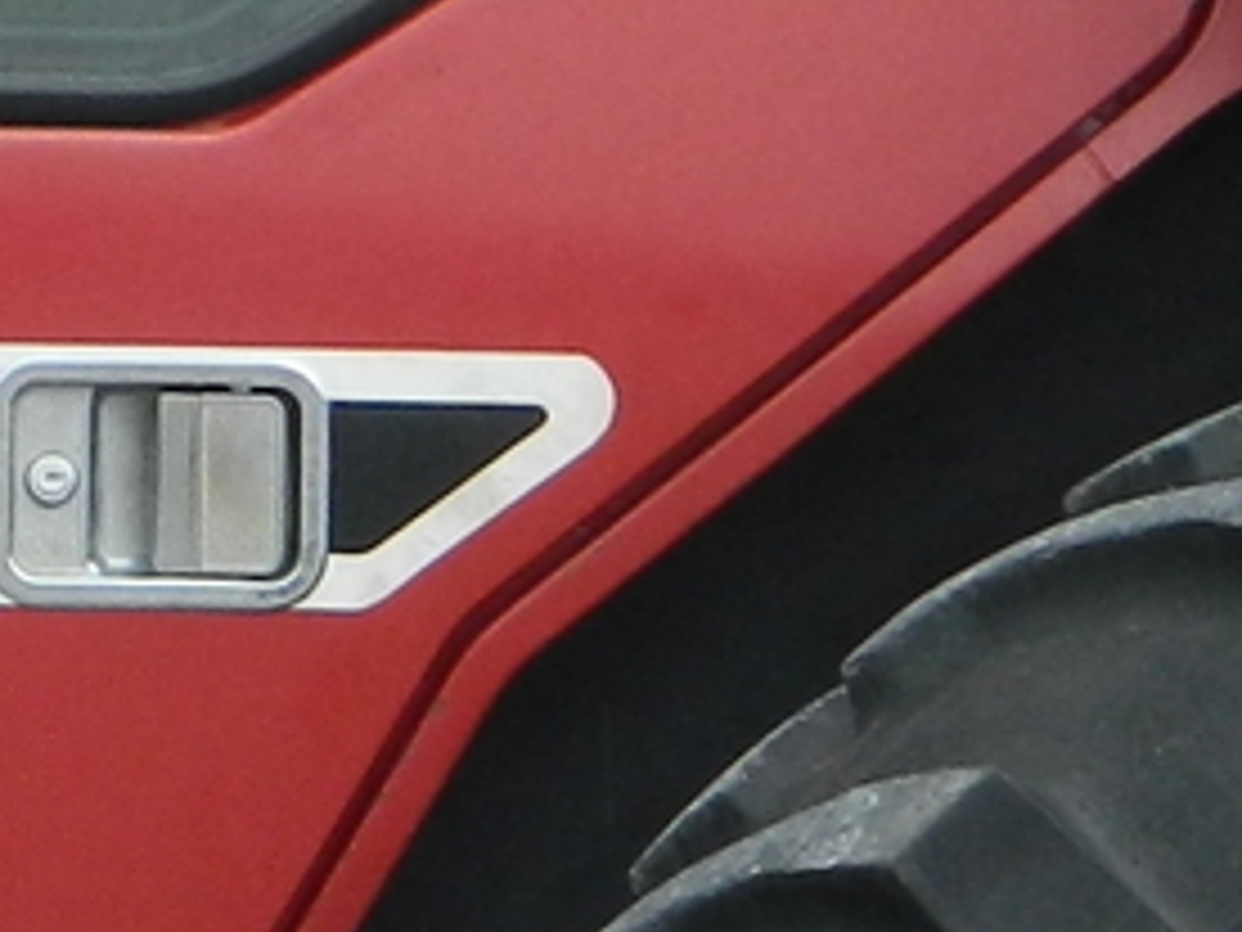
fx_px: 22353
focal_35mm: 623
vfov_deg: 2.4
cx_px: -234
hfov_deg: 3.2
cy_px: 842
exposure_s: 1/80
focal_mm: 15.1
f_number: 4.2
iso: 80
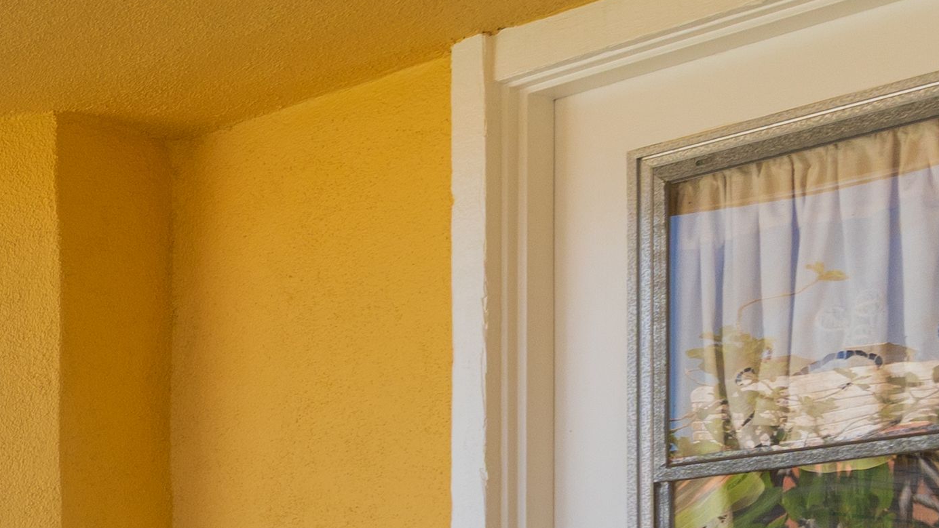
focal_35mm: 74
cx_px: -888
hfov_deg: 19.0
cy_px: 814
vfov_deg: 15.0
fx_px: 1843
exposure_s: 1/160
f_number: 7.1
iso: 100
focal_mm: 14
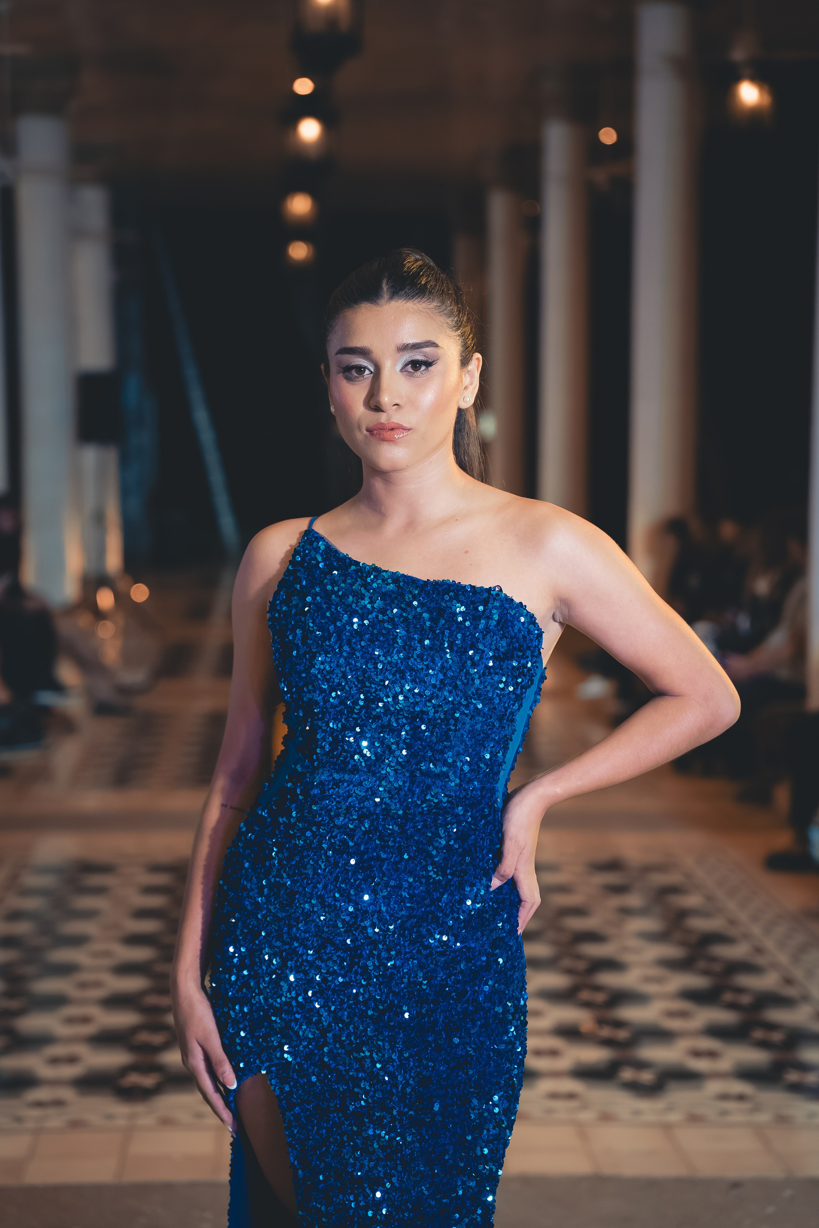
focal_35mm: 70
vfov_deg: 28.8
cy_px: 614
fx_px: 2389
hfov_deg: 19.5
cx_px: 410
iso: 2000
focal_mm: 70
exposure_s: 1/200
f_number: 2.8
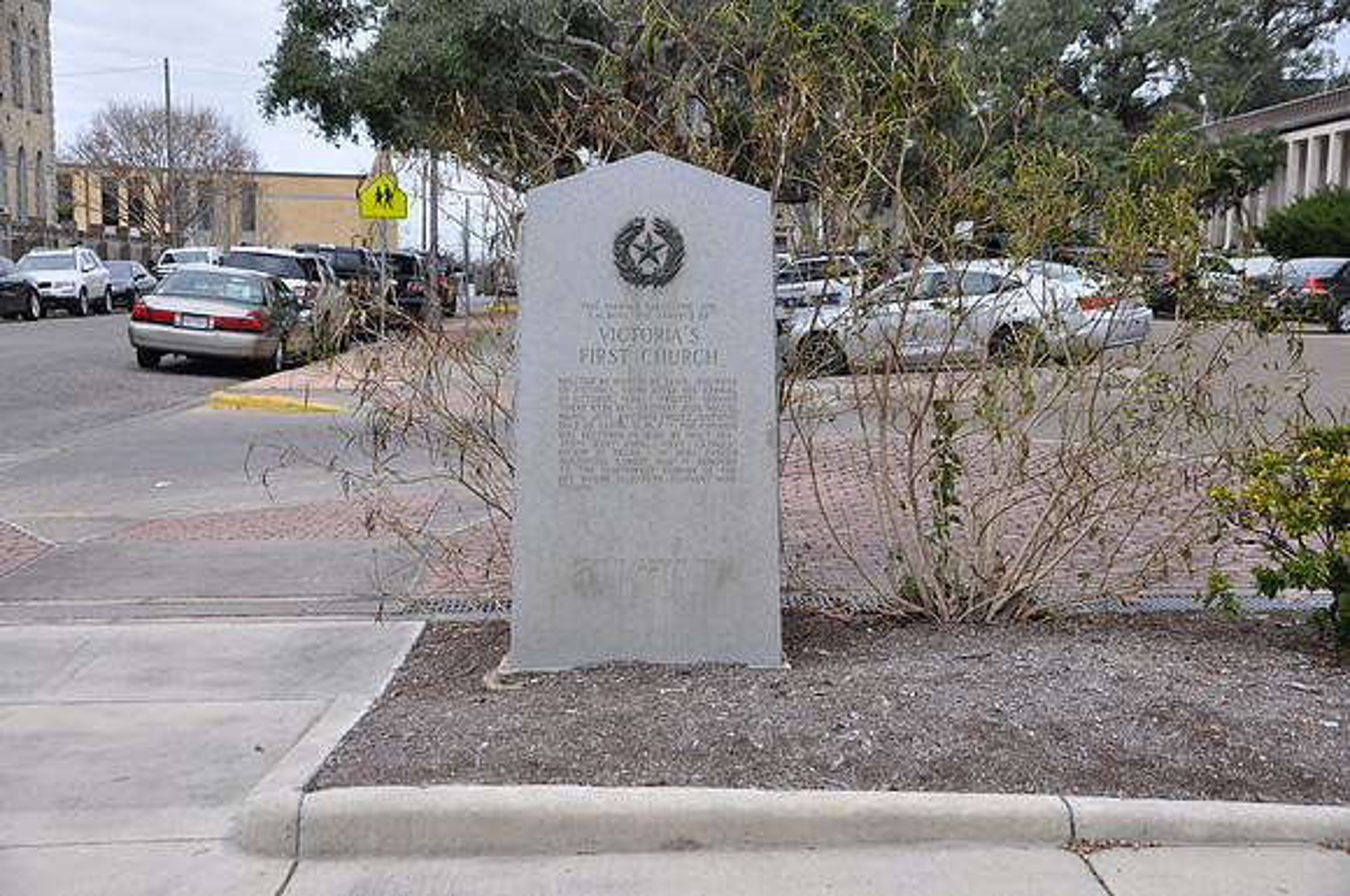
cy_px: 448
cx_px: 675
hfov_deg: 35.1
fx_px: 2135
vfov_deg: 23.7
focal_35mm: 57
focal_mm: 38
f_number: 6.3
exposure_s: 1/40
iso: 200
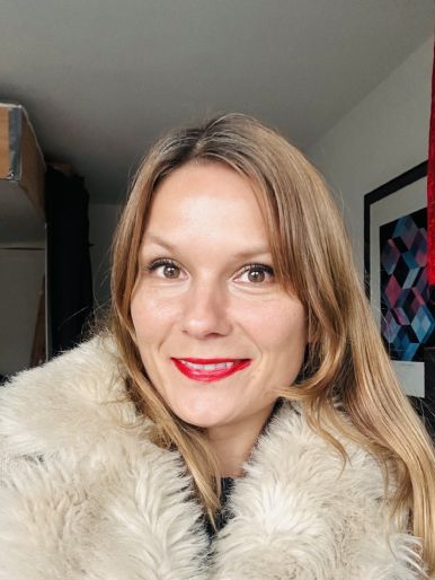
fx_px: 586
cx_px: 227
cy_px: 331
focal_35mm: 35
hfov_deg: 40.7
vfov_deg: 52.4
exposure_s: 1/60
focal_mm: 2.69
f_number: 1.9
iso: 200
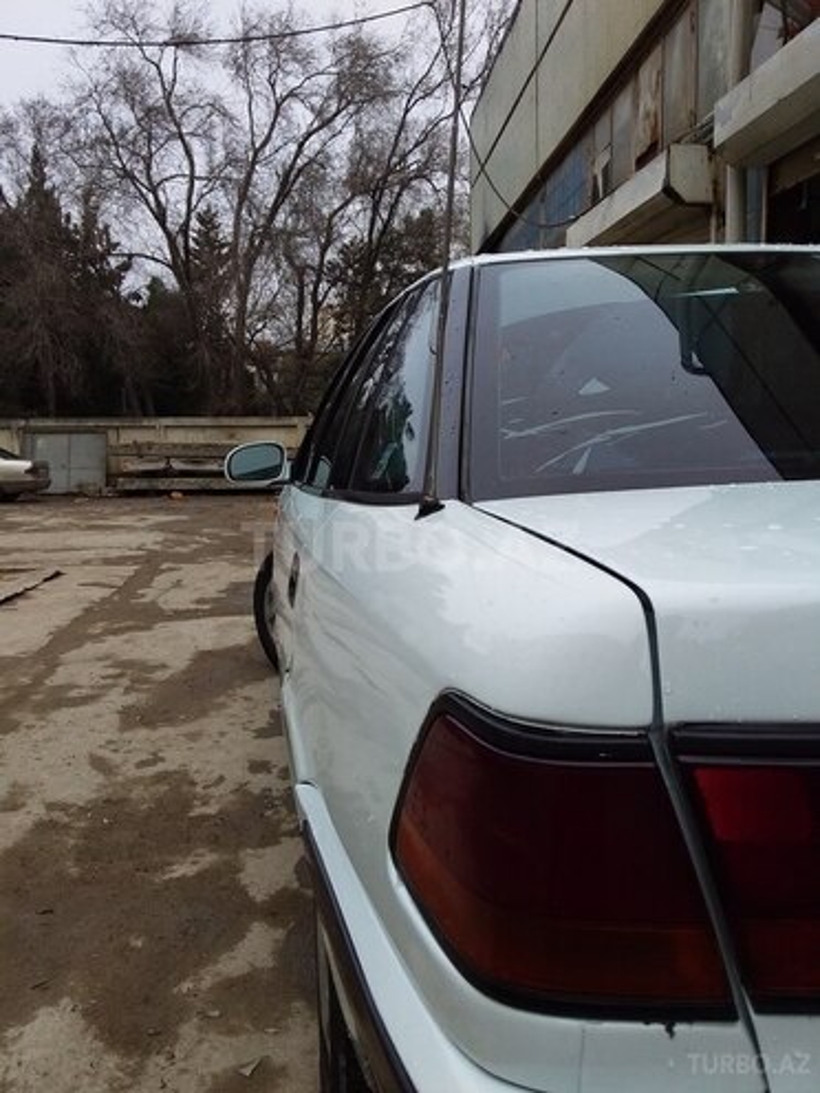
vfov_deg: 58.4
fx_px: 979
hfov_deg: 45.4
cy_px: 546
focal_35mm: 31
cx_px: 410
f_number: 2.2
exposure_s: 1/499
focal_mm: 3.3
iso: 40
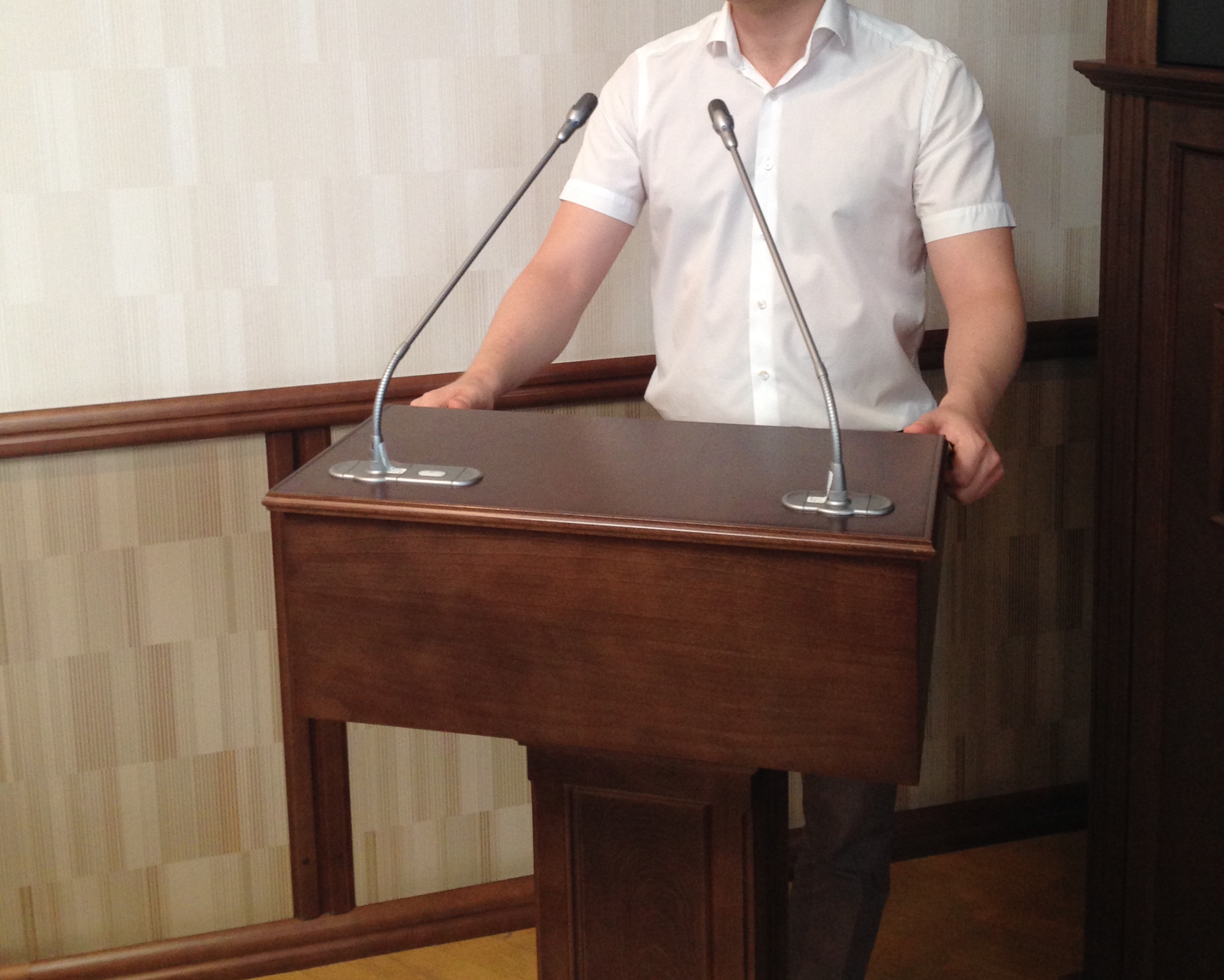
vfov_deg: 34.0
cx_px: 612
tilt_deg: -7.1
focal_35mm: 43
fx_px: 1558
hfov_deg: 42.9
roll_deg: +2.5
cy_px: 219
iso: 125
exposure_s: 1/20
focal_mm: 4.12
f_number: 2.4
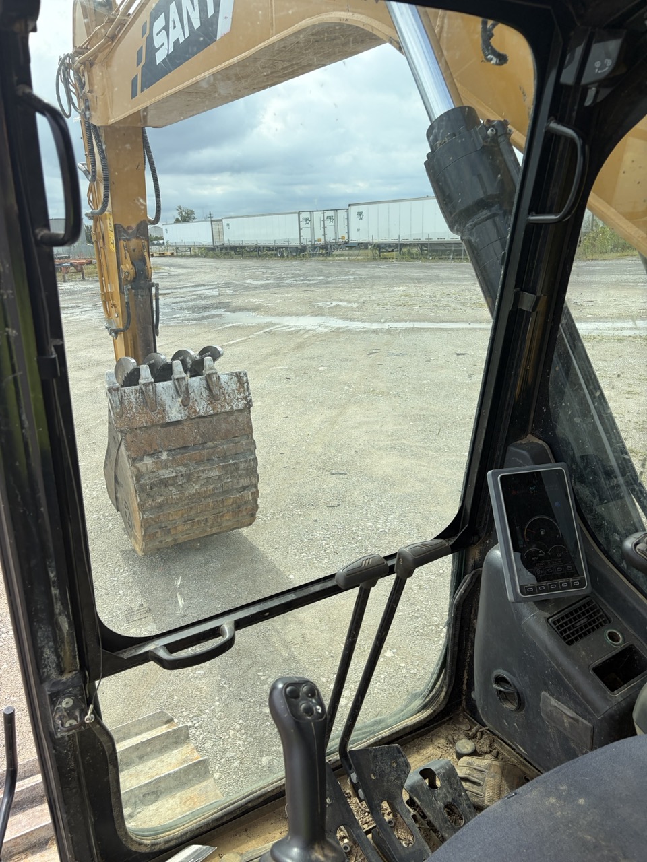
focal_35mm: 26
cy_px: 431
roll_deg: +4.6
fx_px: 648
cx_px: 324
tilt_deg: -16.7
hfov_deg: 53.1
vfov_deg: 67.3
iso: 50
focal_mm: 5.96
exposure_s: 1/2141
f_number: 1.6
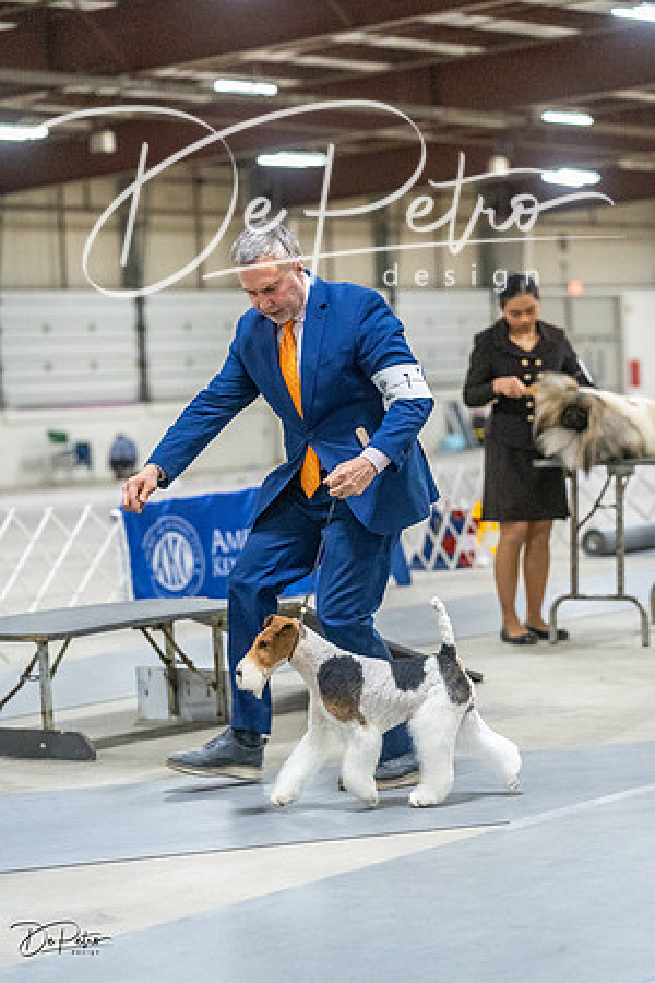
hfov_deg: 13.8
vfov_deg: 20.6
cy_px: 492
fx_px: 2702
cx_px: 328
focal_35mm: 99
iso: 6400
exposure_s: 1/400
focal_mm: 99
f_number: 3.2
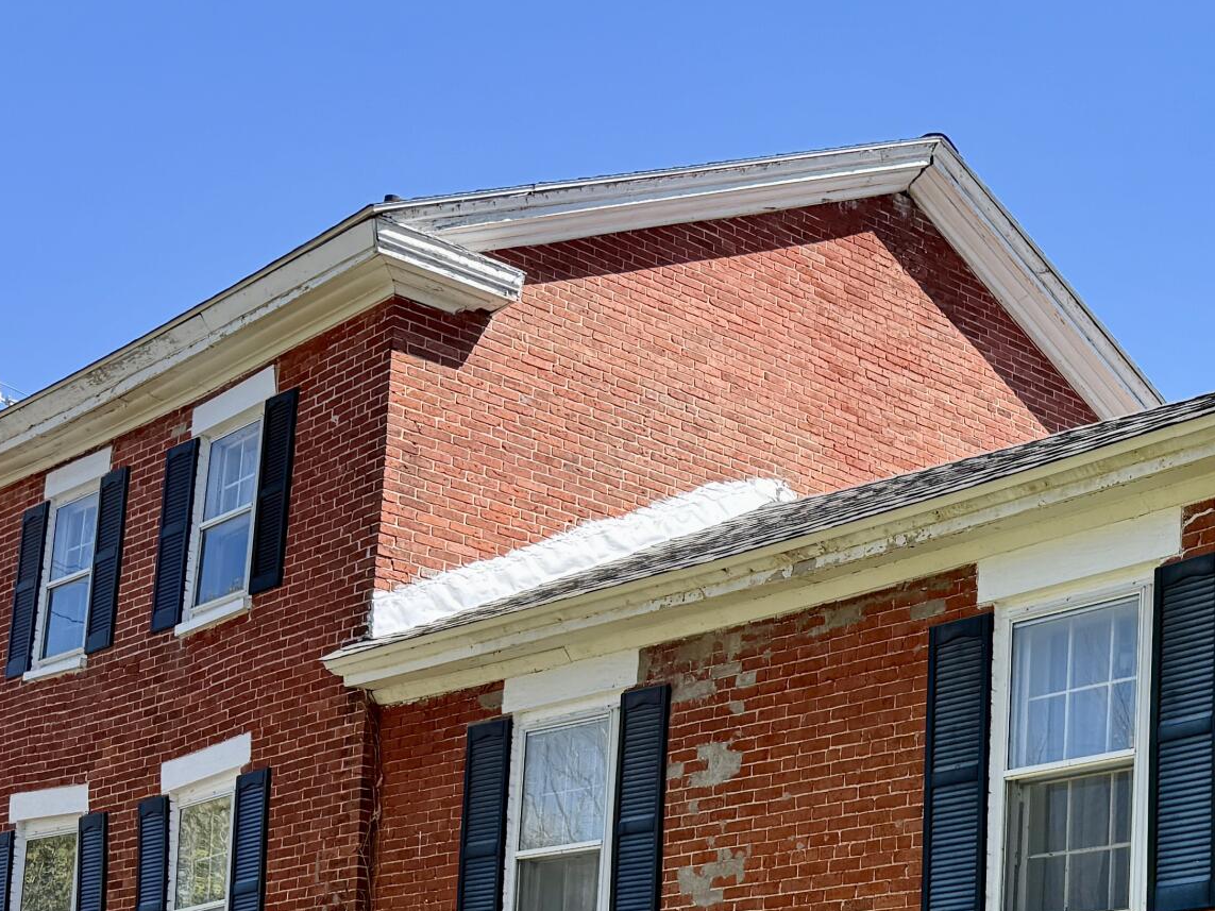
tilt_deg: +6.1
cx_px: 1229
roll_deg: -0.9
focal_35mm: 63
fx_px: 2211
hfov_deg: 28.7
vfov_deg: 21.9
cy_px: 1024
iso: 80
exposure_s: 1/1337
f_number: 1.78
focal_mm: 6.76
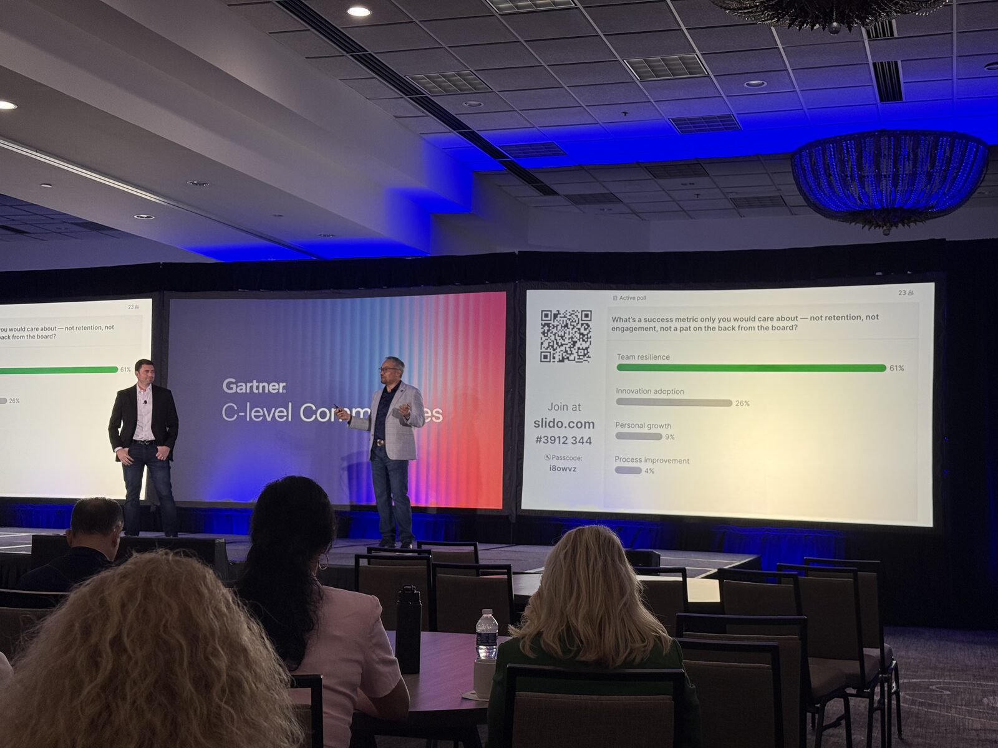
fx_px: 1384
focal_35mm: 48
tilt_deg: +4.1
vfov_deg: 30.3
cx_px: 499
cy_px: 374
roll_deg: -1.2
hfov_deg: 39.7
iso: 64
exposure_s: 1/60
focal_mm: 6.76
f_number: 1.78
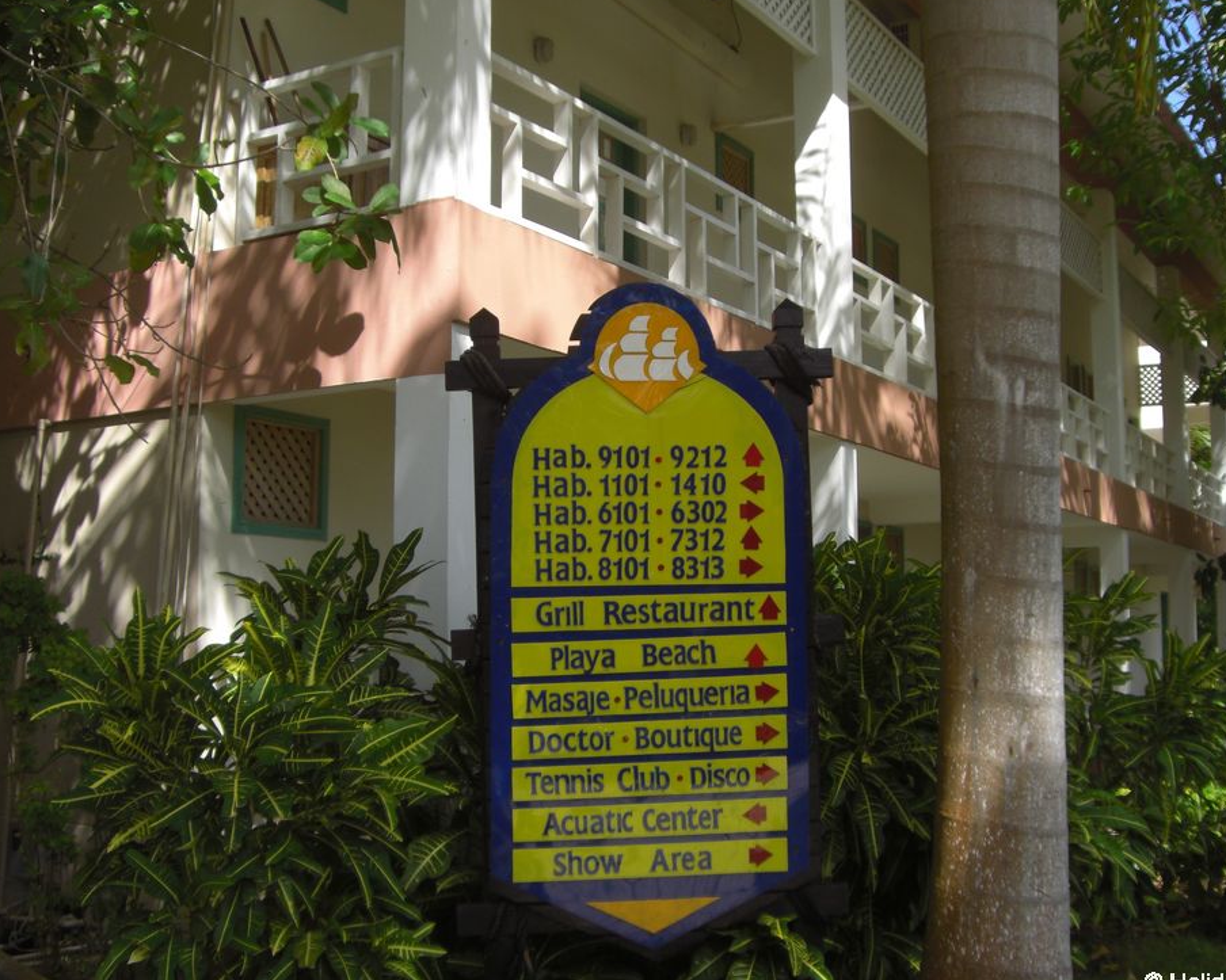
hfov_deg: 43.8
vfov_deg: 35.7
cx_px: 647
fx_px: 1524
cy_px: 484
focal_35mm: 42
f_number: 2.7
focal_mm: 6.2
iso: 64
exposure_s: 1/640
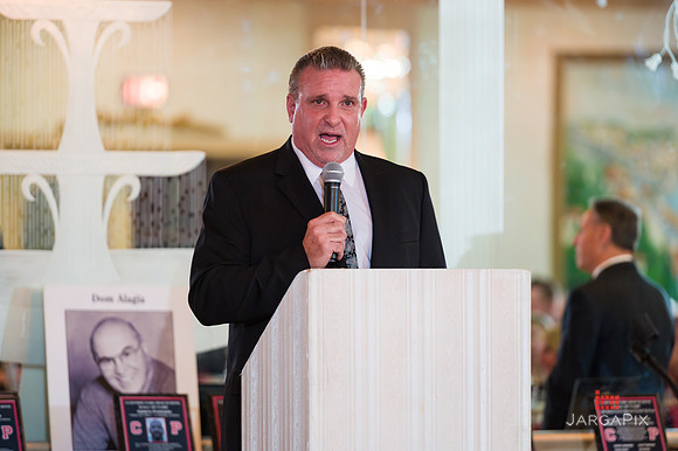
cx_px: 339
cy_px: 226
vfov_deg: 6.8
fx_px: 3797
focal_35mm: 202
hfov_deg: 10.2
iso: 1250
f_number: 3.2
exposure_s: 1/200
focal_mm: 200
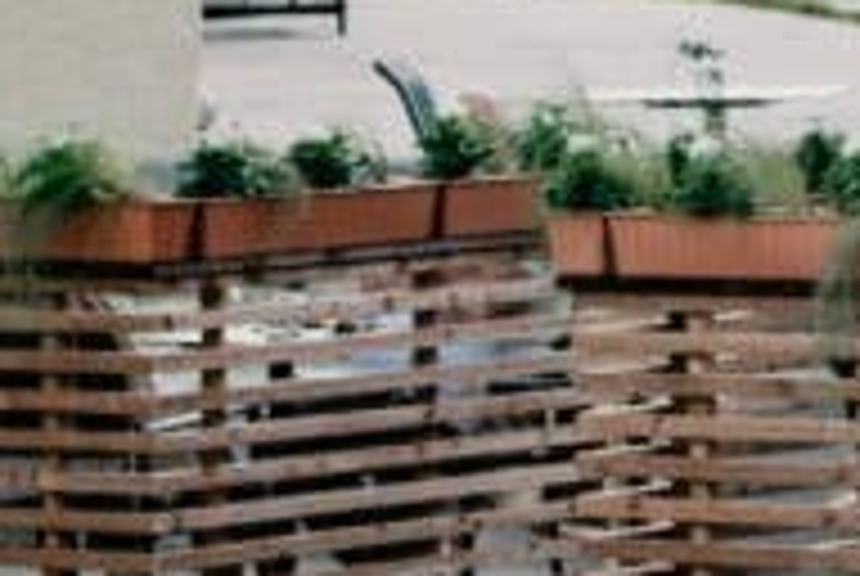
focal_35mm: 375
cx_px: -333
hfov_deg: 5.4
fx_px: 8972
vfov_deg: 3.7
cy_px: 40
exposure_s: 1/200
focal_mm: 70
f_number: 3.5
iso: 250
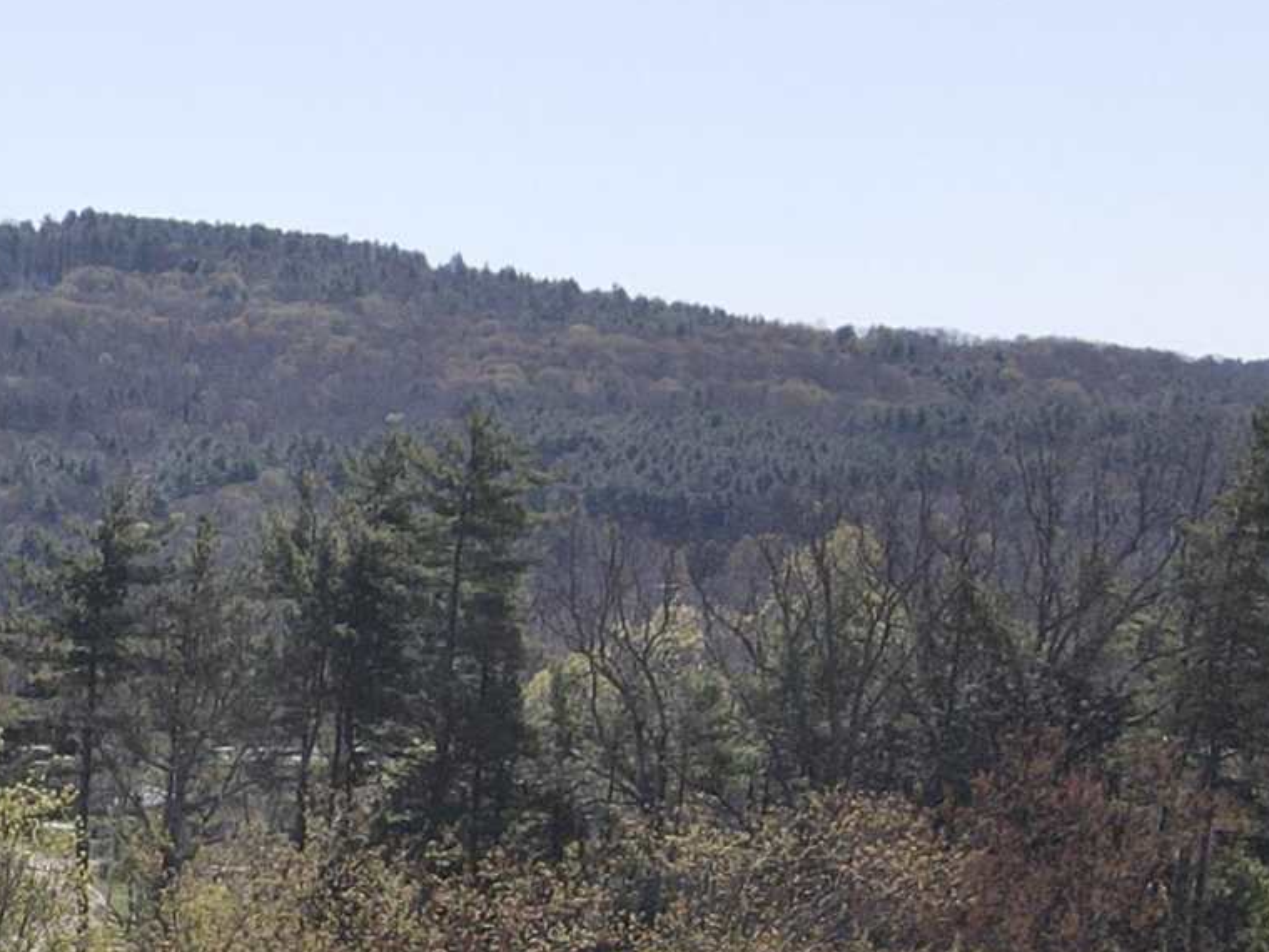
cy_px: 1181
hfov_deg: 17.2
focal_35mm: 97
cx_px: -901
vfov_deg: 14.7
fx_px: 3556
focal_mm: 4.5
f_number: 2.8
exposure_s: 1/15
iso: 150
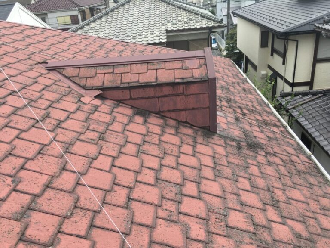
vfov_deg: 48.2
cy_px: 124
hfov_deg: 61.7
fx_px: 276
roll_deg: +6.6
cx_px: 165
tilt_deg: -26.1
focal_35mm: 29
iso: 25
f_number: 2.2
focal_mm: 4.15
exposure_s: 1/565
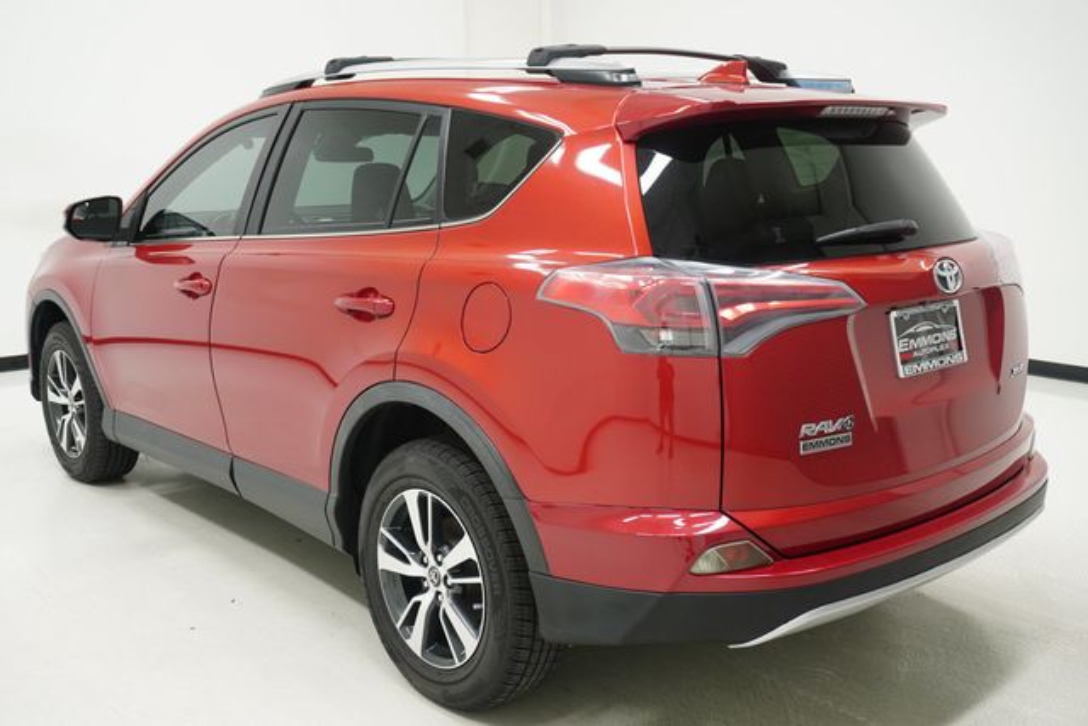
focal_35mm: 36
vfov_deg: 36.9
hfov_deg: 53.1
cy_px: 363
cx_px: 544
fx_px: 1088
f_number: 5.6
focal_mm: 24
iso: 1000
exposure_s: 1/200
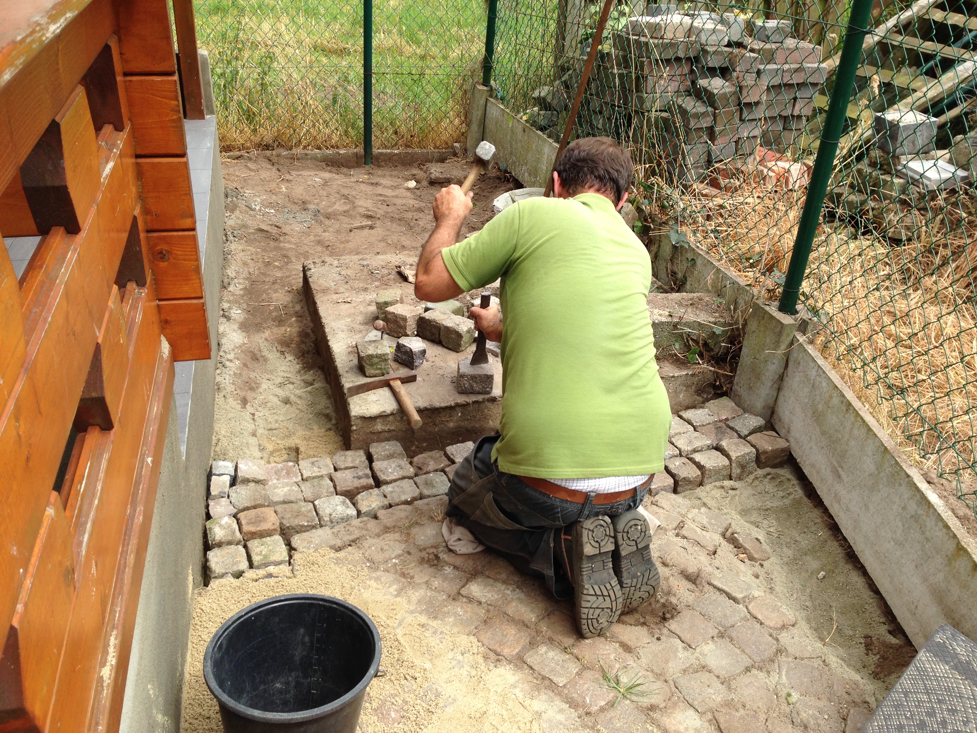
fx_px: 931
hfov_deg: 55.4
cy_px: 366
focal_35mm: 33
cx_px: 488
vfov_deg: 42.9
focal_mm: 4.12
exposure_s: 1/704
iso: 50
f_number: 2.4
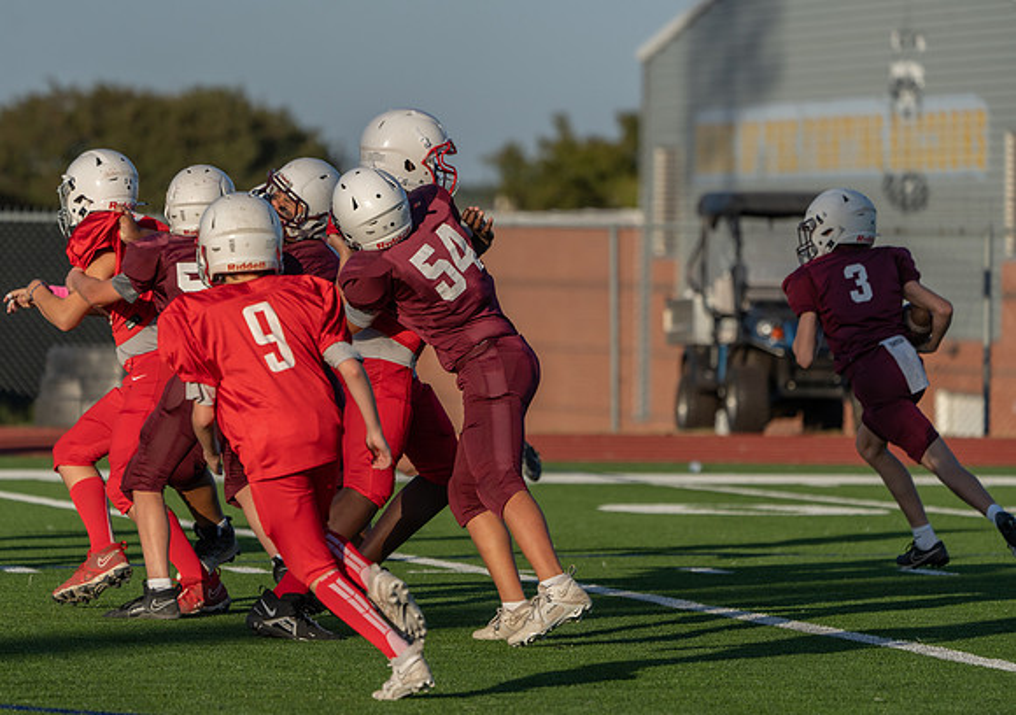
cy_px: 363
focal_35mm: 313
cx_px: 472
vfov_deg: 4.5
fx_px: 8996
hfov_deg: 6.5
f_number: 5.6
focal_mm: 288
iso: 200
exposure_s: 1/1000
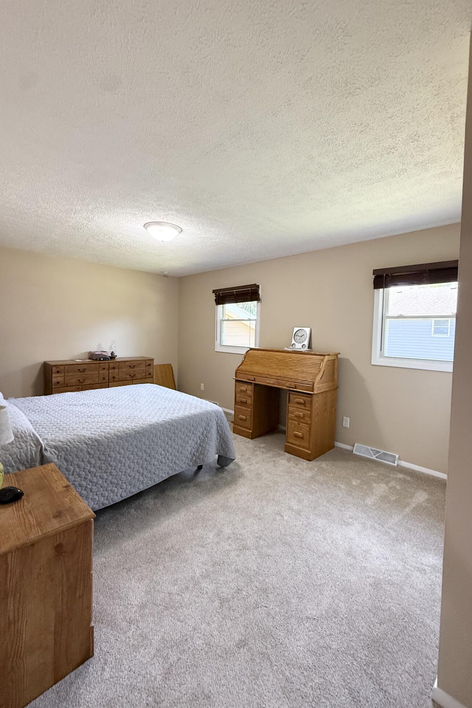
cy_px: 345
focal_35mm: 15
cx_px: 235
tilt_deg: -1.8
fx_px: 295
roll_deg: -1.5
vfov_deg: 100.4
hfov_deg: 77.3
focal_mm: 2.22
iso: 500
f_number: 2.2
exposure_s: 1/120
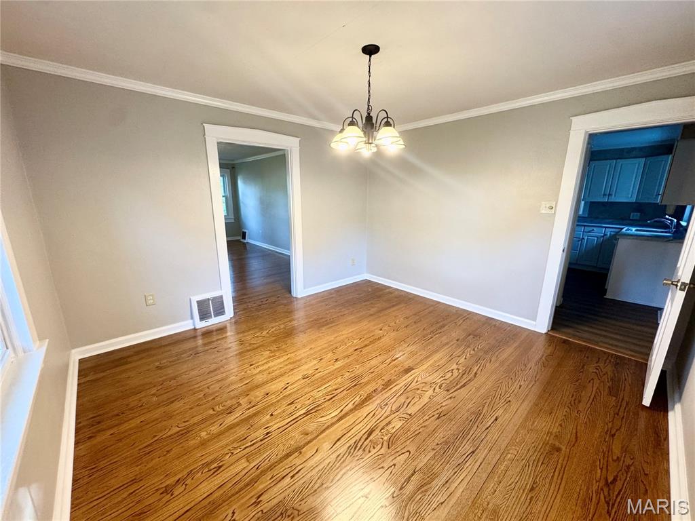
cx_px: 348
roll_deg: +0.2
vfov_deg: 85.7
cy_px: 260
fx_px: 281
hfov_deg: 102.1
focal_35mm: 14
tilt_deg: -13.2
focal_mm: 2.22
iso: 200
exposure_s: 1/60
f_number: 2.2
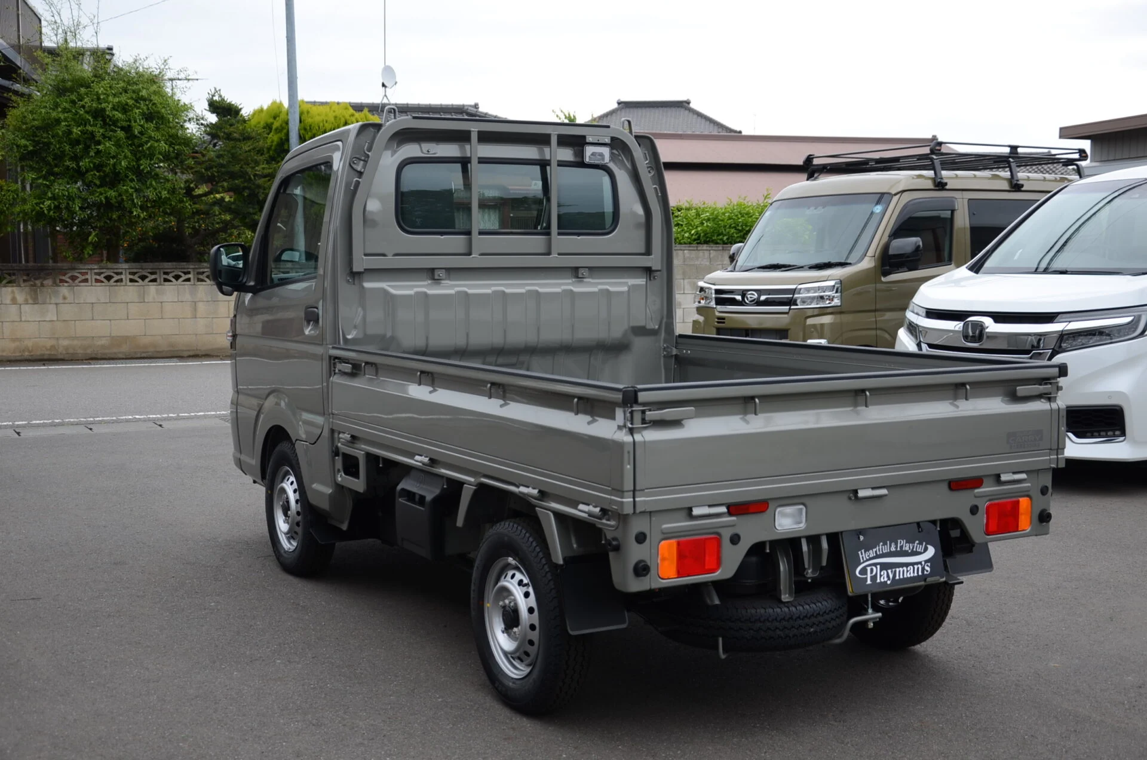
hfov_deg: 43.7
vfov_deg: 29.7
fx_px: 1431
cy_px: 380
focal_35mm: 45
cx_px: 574
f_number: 4.5
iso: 100
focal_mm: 30
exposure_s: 1/125
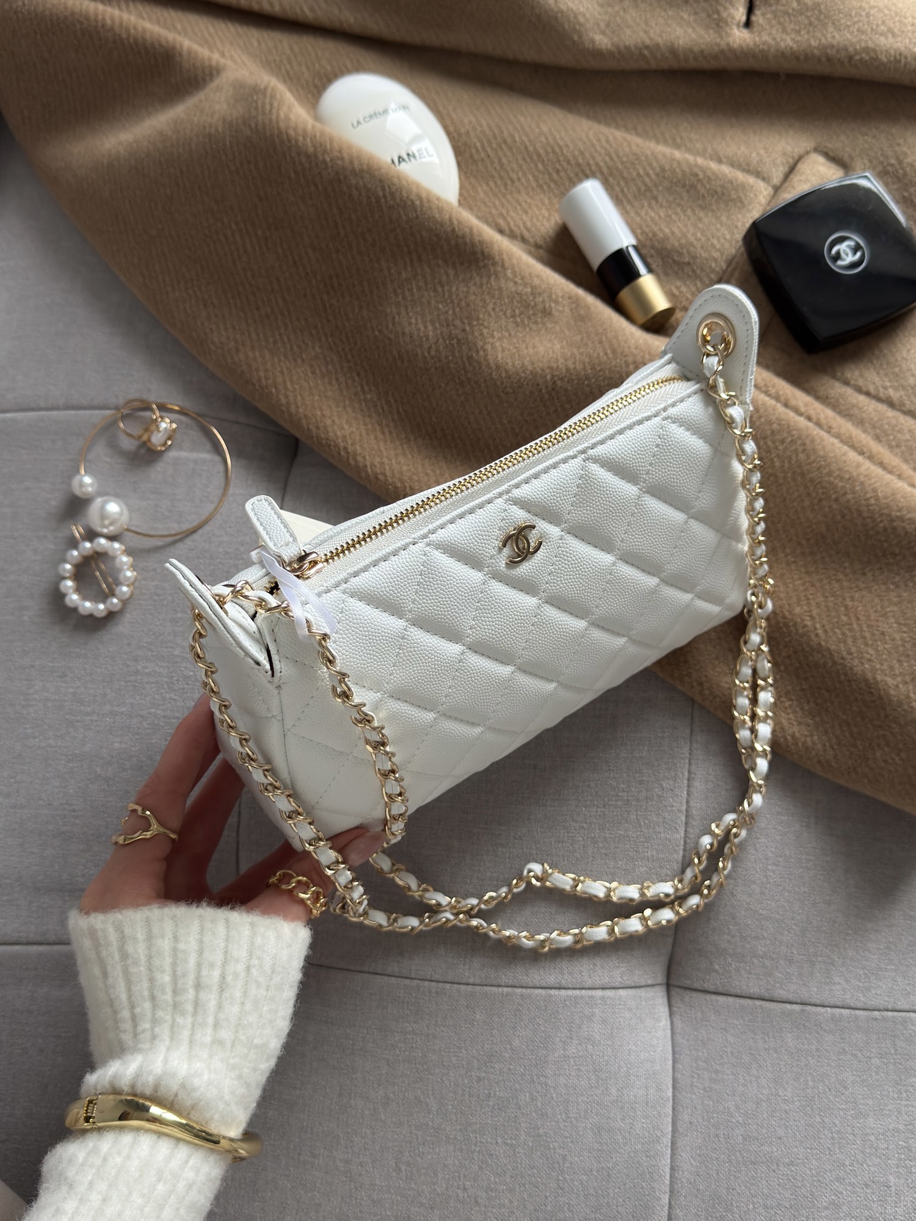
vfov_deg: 52.6
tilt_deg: -73.9
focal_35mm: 35
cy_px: 610
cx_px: 458
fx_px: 1235
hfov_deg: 40.7
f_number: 1.78
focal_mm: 6.76
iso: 200
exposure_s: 1/60
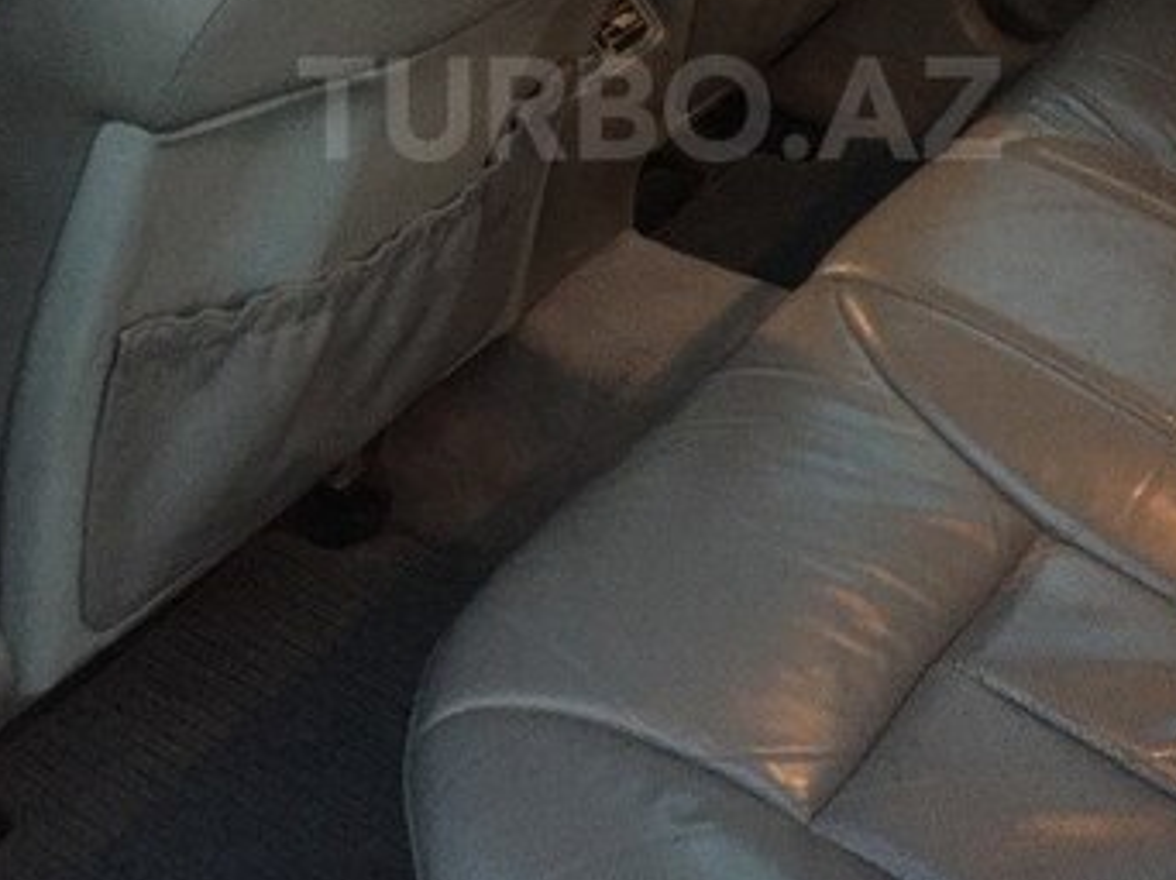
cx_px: 650
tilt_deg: -25.3
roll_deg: +0.2
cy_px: 108
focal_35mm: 56
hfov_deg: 34.3
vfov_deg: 25.4
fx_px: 1901
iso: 640
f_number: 2.2
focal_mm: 4.15
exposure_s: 1/17
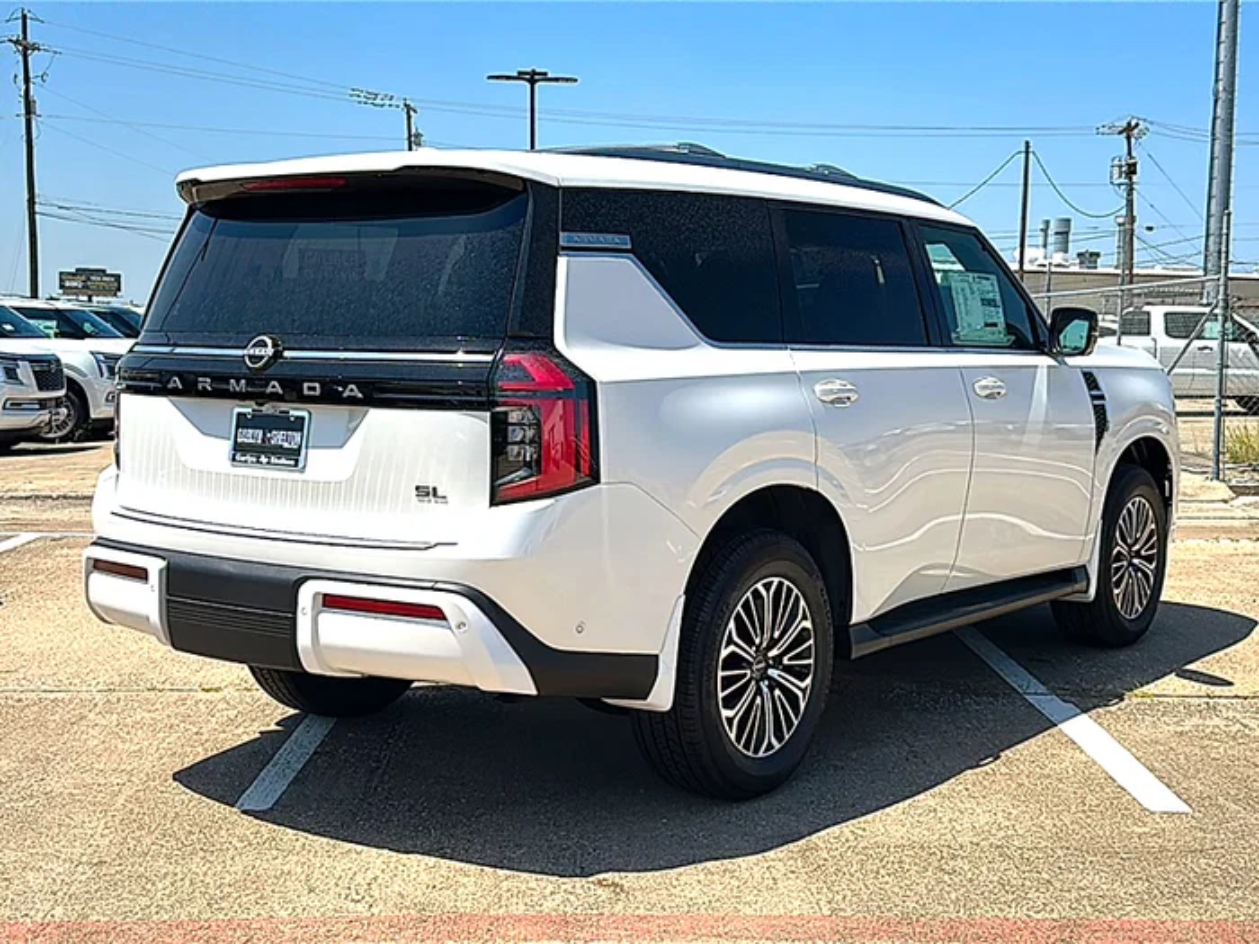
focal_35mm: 37
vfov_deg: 38.7
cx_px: 630
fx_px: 1346
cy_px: 472
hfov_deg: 50.1
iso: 80
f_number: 1.78
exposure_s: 1/6289
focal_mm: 6.86
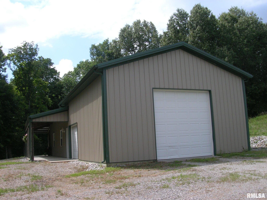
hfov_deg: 49.0
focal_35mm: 38
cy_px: 100
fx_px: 293
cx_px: 134
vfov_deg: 37.7
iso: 50
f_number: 5.6
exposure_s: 1/254
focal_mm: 5.8
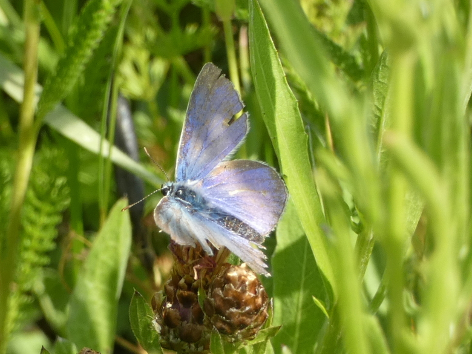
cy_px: 190
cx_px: 215
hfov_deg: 6.8
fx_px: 3968
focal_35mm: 291
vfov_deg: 5.1
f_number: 5.5
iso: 80
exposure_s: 1/80
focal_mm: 47.6
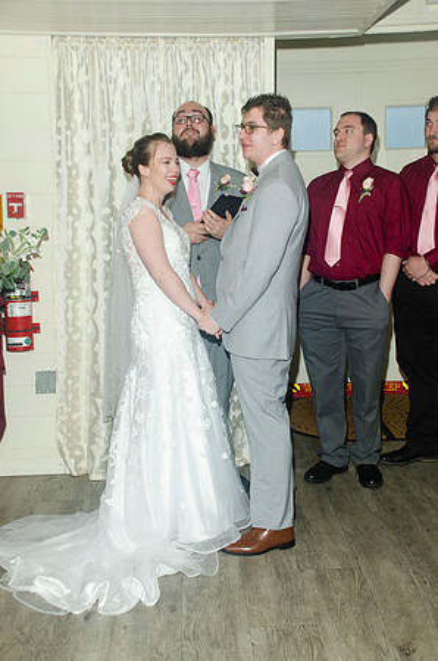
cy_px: 330
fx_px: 853
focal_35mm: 46
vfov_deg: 42.4
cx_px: 219
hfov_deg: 28.8
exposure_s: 1/60
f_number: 5.6
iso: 400
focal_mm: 31
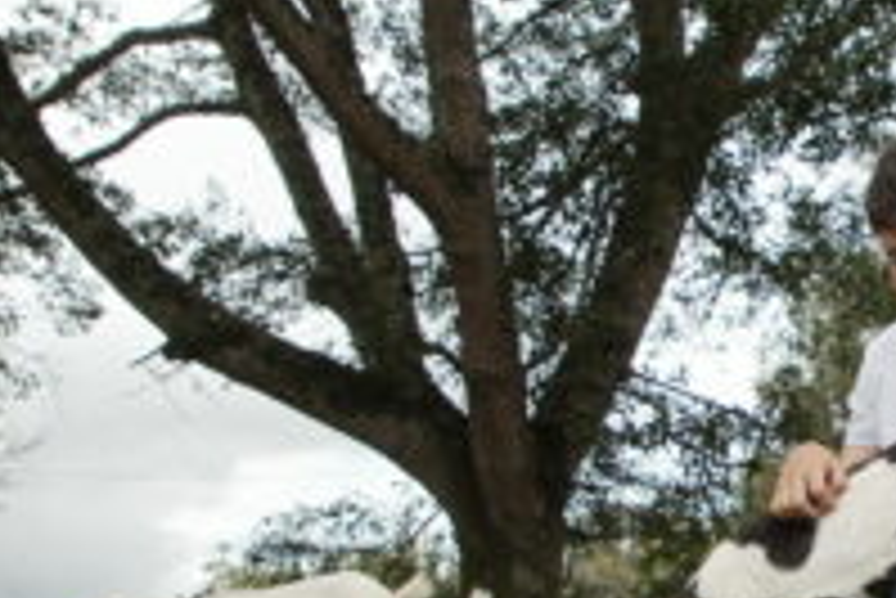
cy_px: 391
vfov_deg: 17.9
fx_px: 1893
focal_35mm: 76
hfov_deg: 25.1
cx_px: 937
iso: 500
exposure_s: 1/2500
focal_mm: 24
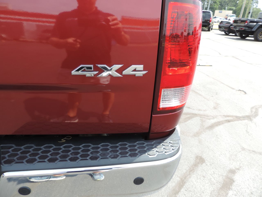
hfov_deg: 71.6
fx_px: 182
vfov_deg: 56.8
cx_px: 131
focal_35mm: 24
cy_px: 98
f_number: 3
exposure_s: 1/250
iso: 80
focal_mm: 4.3
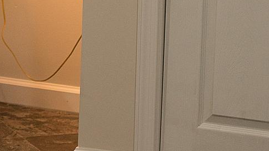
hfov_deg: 9.4
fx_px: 1584
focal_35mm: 222
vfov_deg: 5.4
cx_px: -148
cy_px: -70
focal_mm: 50
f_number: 2.5
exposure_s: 1/320
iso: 1250
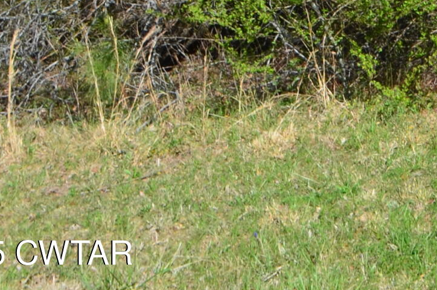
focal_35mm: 174
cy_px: -293
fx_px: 2108
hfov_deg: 11.0
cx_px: 809
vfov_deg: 7.5
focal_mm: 28
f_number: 11
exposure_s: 1/125
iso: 180
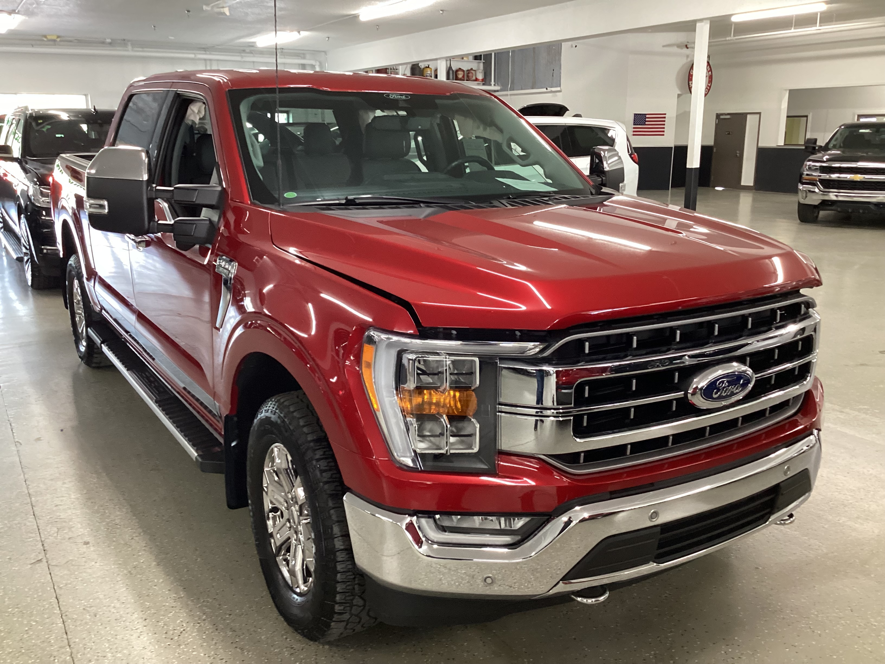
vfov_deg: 45.4
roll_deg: +0.1
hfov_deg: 58.4
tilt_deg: -15.2
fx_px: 793
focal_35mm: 31
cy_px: 332
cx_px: 442
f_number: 2.4
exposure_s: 1/60
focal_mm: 3.3
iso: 320
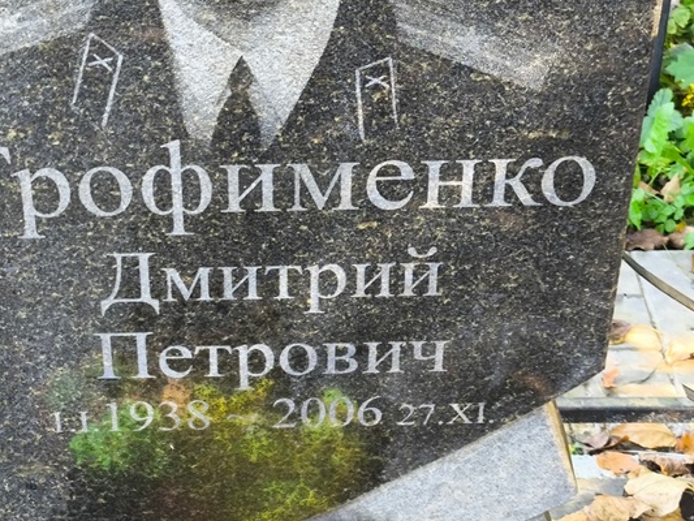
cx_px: 260
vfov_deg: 19.6
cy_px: 294
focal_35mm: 75
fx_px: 1504
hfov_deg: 25.9
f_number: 1.7
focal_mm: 4.71
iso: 160
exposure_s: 1/60
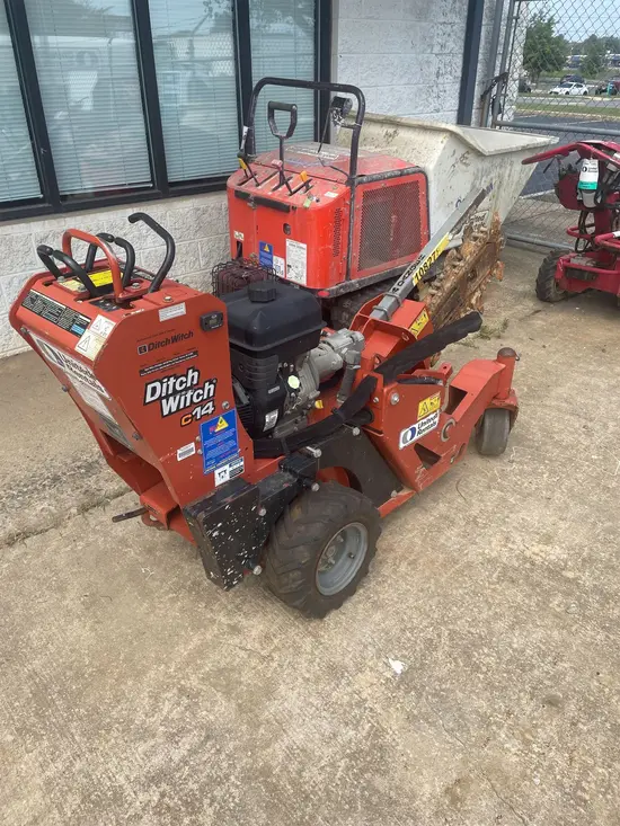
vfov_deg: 67.3
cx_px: 310
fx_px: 621
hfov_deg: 53.1
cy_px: 413
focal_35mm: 26
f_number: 1.6
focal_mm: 4.2
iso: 32
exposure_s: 1/1795
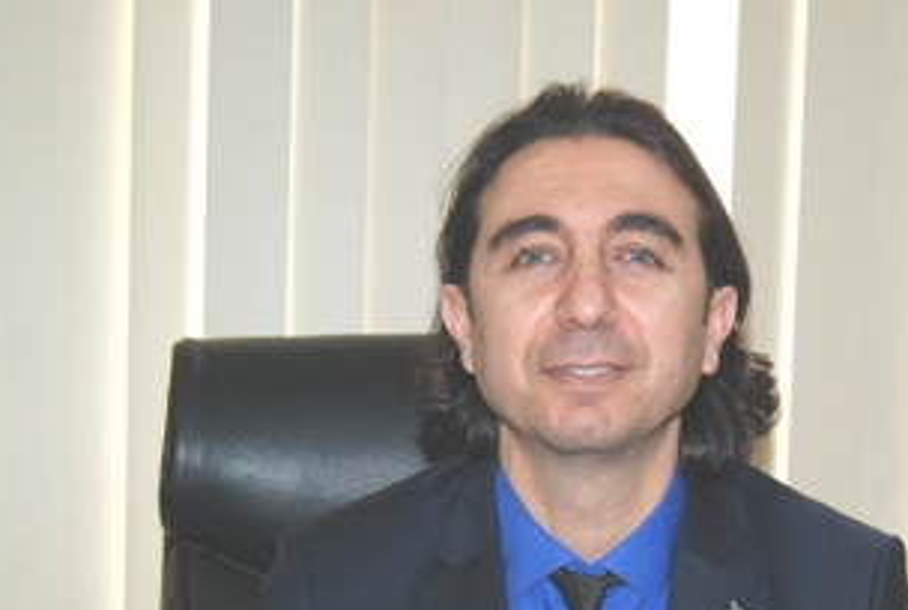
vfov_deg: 16.4
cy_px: 592
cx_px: 678
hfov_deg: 24.5
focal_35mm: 82
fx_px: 2072
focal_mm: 26
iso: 400
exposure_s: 1/60
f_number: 4.2
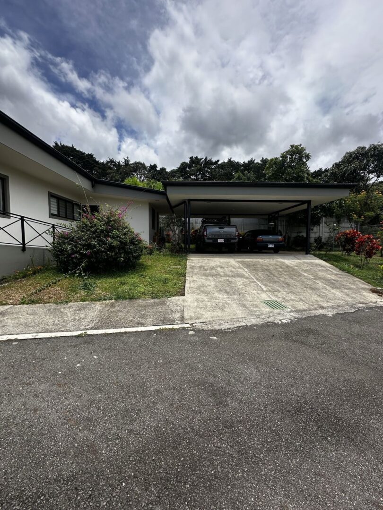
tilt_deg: -2.4
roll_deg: -1.1
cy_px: 255
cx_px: 192
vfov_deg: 102.1
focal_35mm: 14
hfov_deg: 85.7
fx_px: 207
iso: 40
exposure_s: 1/1742
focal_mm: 2.2
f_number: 2.2
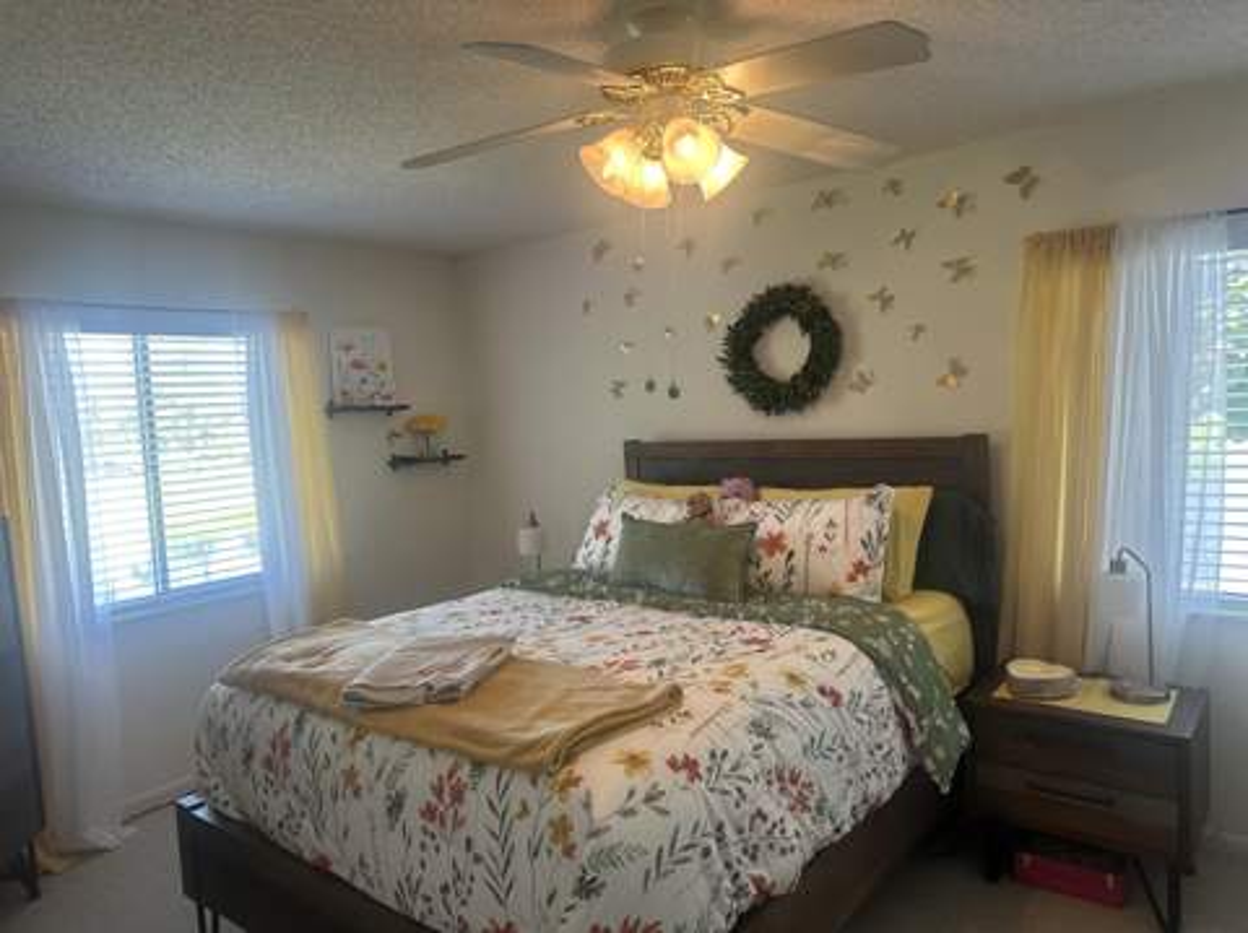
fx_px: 864
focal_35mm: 24
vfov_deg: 56.7
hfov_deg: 71.7
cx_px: 624
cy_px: 466
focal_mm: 6.86
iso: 125
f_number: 1.78
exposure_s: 1/120
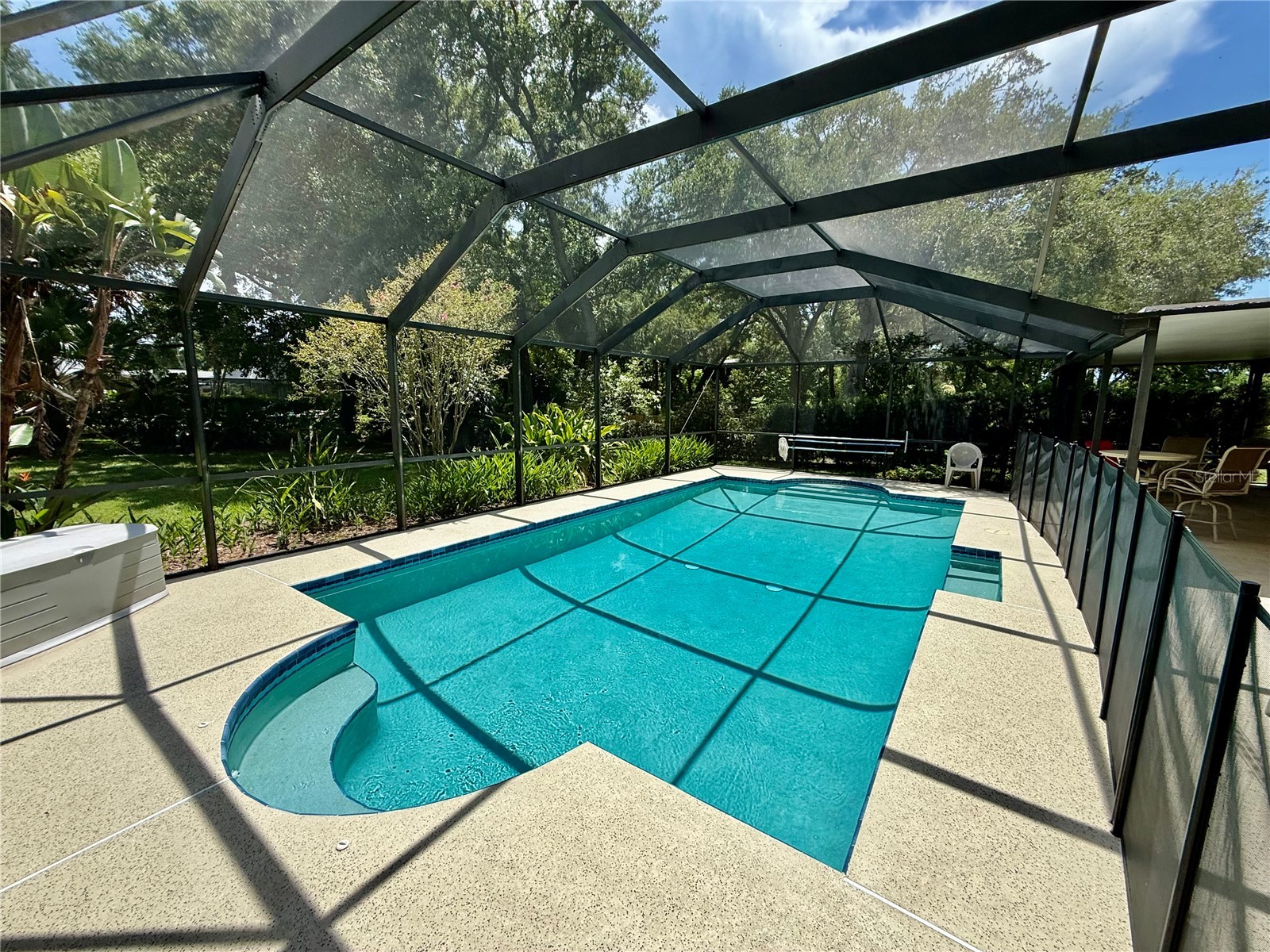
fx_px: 514
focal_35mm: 14
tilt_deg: -5.0
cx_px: 635
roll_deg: -1.6
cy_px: 476
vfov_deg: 85.7
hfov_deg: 102.1
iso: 50
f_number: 2.2
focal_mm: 2.22
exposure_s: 1/1312
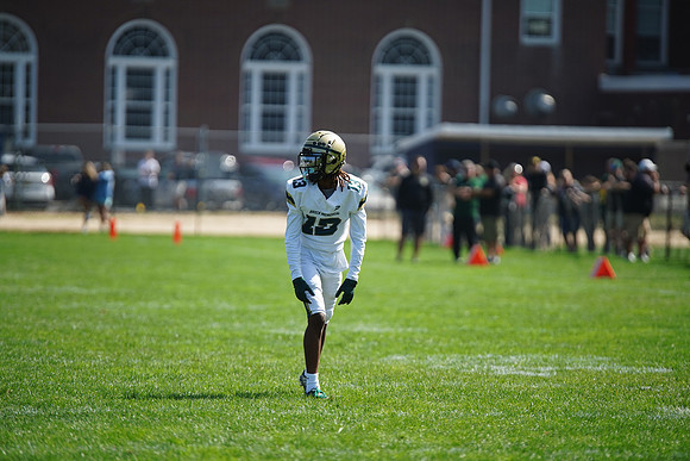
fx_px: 5751
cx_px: 345
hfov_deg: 6.9
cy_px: 230
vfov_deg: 4.6
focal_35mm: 300
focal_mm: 300
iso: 400
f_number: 2.8
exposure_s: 1/4000
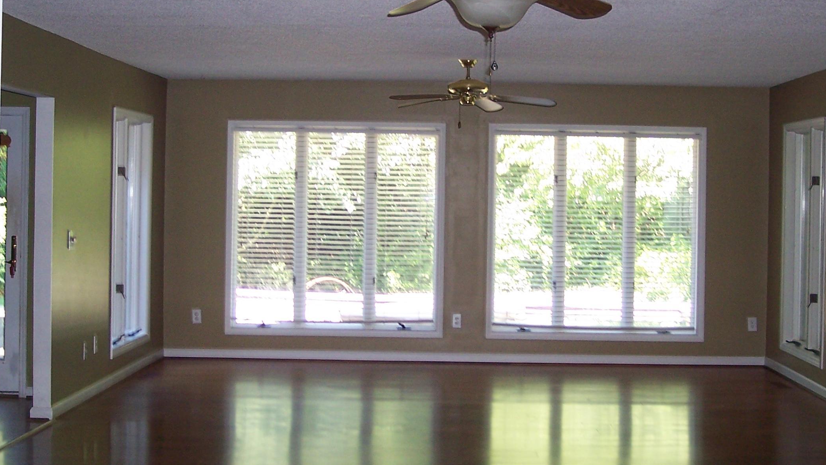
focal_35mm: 61
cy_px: 192
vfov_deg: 19.7
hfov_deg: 34.3
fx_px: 1336
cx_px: 450
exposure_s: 1/60
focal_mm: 8
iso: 140
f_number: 2.8
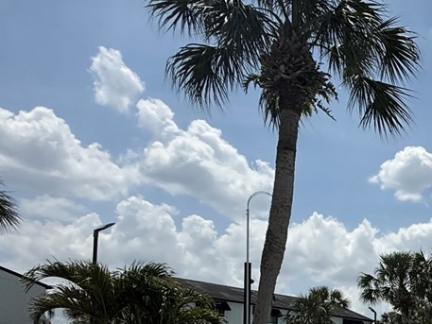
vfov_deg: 26.5
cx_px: 612
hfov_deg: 28.6
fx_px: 612
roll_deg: -2.1
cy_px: 384
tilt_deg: +0.3
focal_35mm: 49
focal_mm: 2.22
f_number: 2.2
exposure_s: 1/5155
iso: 50
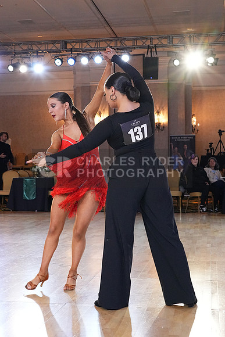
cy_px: 168
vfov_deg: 35.0
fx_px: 534
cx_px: 112
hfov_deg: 23.8
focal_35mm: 57
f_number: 7.1
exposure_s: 1/200
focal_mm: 38
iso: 5000
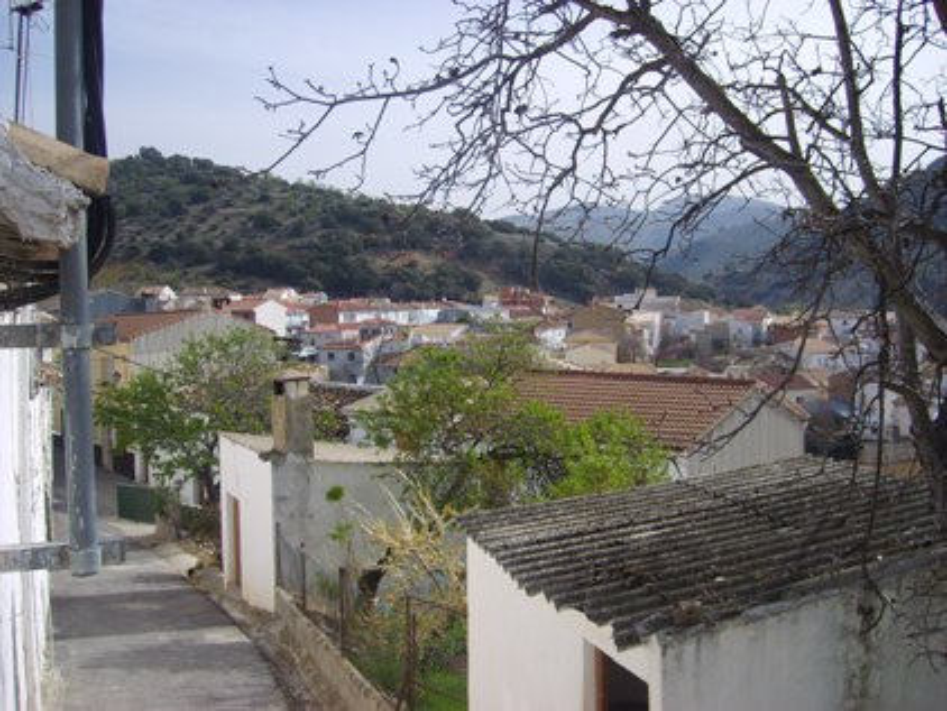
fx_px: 958
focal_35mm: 35
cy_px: 356
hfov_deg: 52.6
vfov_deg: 40.7
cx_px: 474
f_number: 7.1
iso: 50
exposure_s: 1/180
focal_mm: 5.8
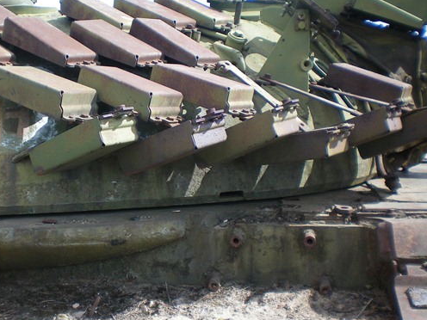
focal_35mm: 49
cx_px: 152
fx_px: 604
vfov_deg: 29.7
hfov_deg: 38.6
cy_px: 149
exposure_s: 1/500
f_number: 3.1
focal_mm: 6.3
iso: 64
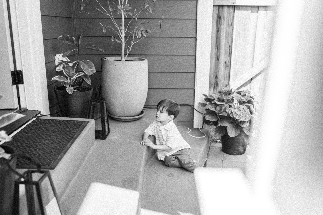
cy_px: 108
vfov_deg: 37.9
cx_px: 162
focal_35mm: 35
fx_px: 314
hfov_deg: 54.4
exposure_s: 1/2500
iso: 200
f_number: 2
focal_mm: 35
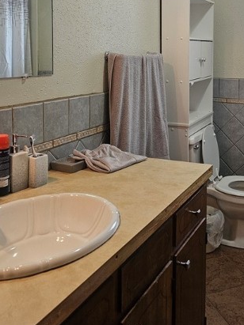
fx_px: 404
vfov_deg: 42.5
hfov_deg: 33.1
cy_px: 81
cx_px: 177
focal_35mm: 43
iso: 320
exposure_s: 1/120
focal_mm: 6.3
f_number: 1.7
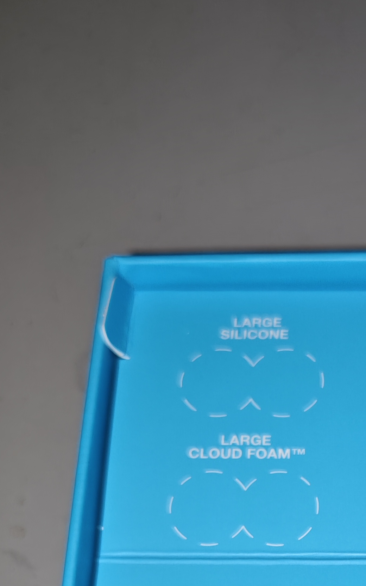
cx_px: 484
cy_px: 642
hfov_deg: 19.8
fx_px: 958
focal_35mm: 60
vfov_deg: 30.5
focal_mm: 5.56
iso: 104
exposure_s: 1/100
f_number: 1.88
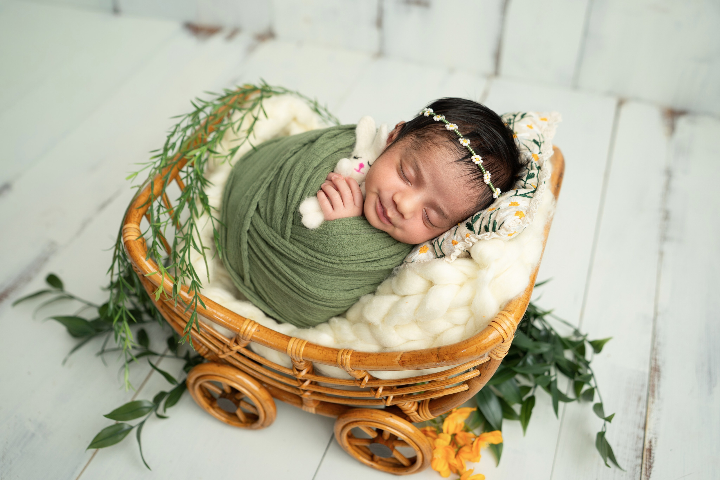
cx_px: 360
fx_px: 700
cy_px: 240
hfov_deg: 54.4
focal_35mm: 35
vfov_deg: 37.9
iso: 125
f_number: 2.8
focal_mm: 35
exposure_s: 1/20
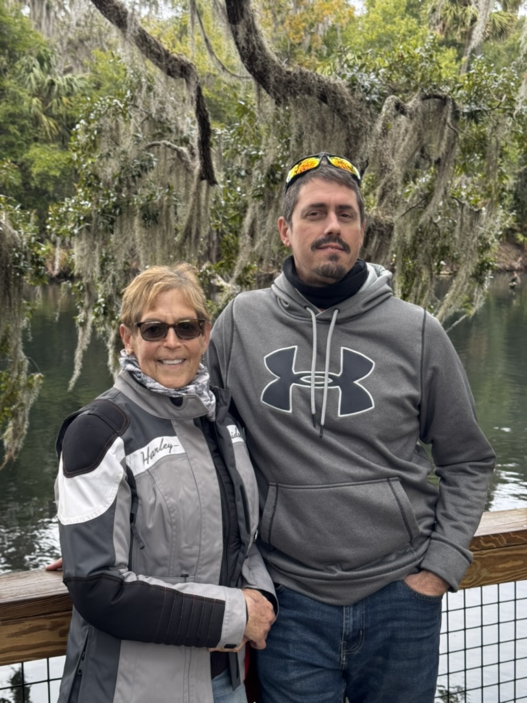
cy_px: 352
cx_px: 264
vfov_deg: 39.7
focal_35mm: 48
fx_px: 974
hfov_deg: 30.3
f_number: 1.78
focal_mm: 6.76
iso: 64
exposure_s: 1/149
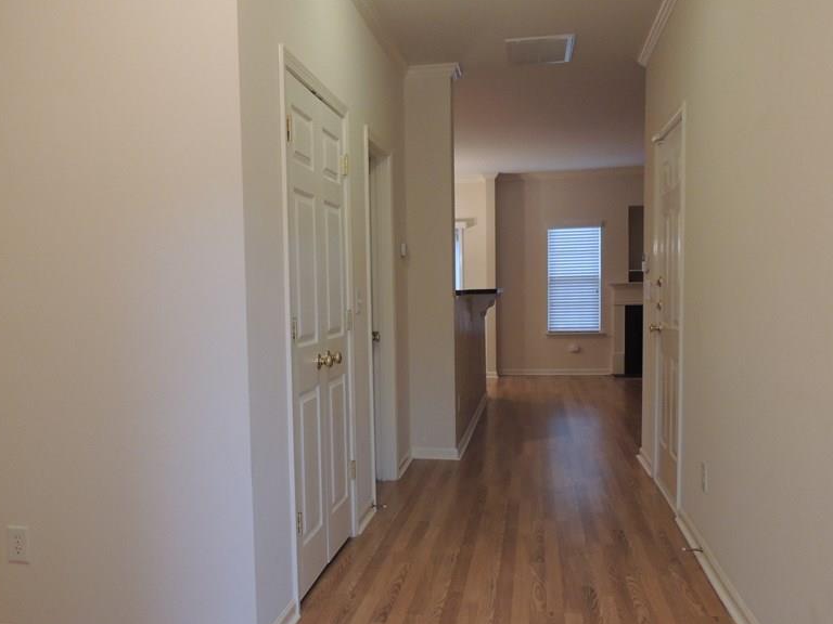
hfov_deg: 56.6
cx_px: 356
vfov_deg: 44.0
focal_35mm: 32
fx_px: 770
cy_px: 356
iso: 360
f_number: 3
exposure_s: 1/30
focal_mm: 4.3
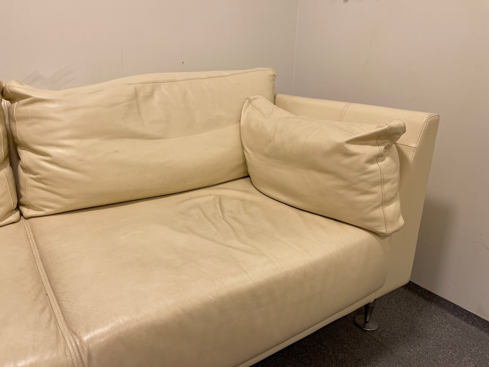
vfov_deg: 53.0
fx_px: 367
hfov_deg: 67.3
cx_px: 244
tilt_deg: -20.6
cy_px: 184
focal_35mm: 26
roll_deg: -1.1
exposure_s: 1/100
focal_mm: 5.1
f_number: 1.6
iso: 125
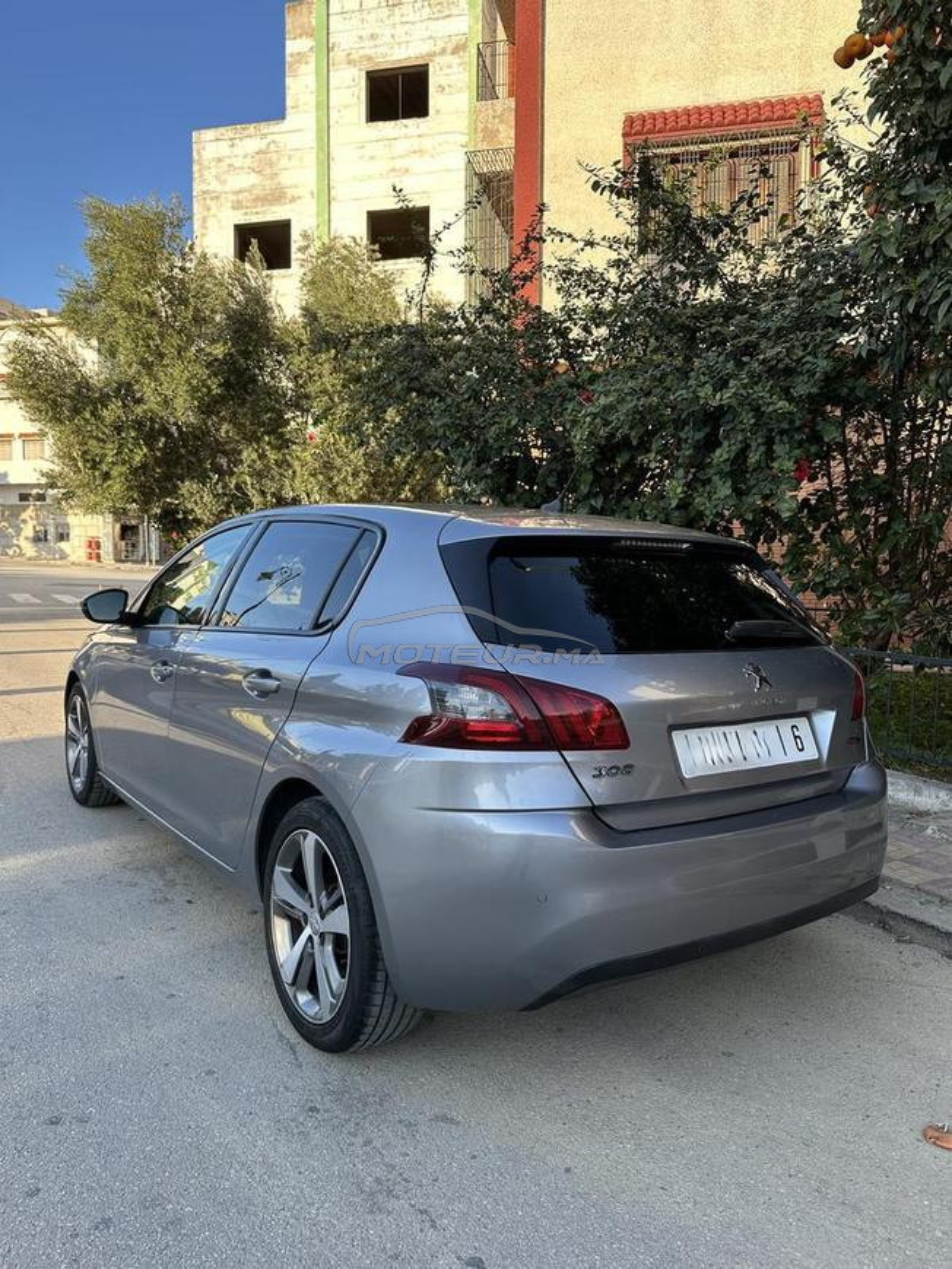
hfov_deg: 56.8
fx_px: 880
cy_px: 634
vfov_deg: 71.6
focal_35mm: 24
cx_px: 476
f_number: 1.78
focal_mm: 6.86
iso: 80
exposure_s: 1/829
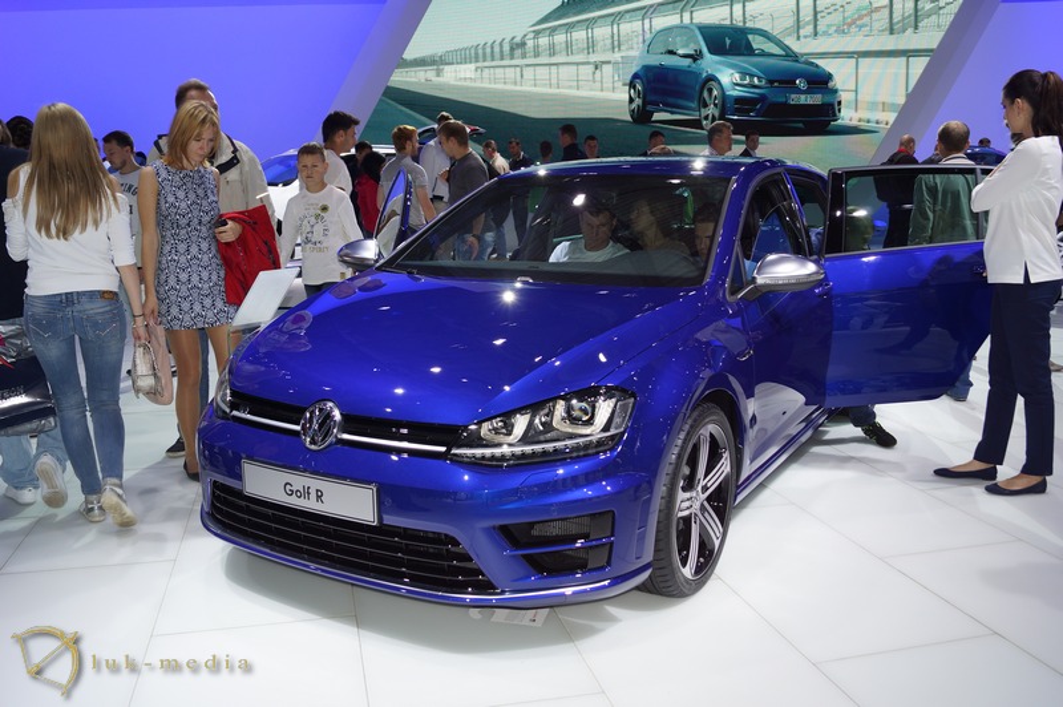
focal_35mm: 30
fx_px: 885
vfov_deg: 43.5
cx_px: 532
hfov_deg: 62.0
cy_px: 354
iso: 100
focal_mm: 20
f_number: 5
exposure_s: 1/100
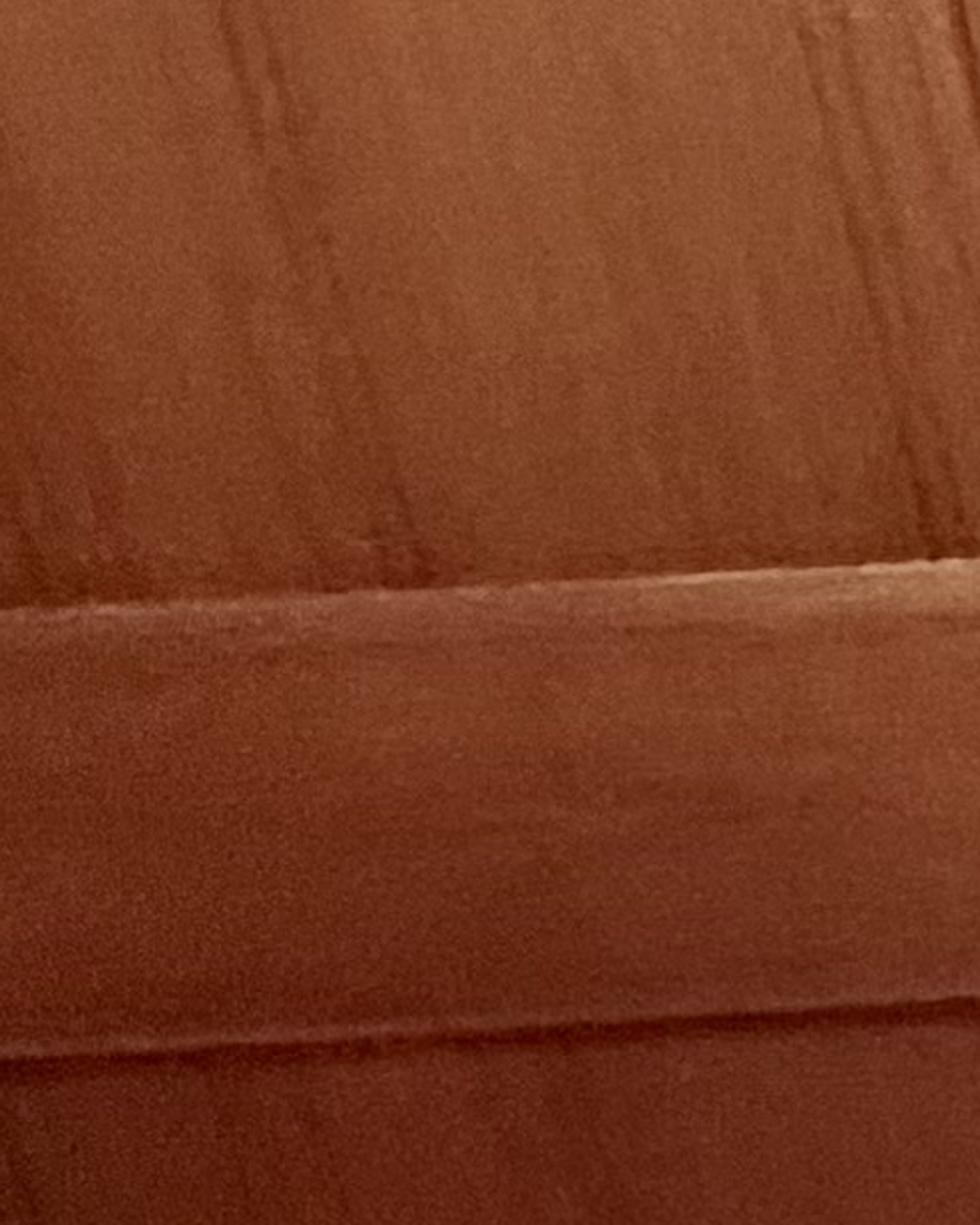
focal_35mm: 127
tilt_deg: -25.1
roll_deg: +2.0
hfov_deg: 8.6
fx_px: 4604
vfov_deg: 15.2
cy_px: 542
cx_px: 3488
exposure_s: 1/60
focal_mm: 2.22
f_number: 2.2
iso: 640
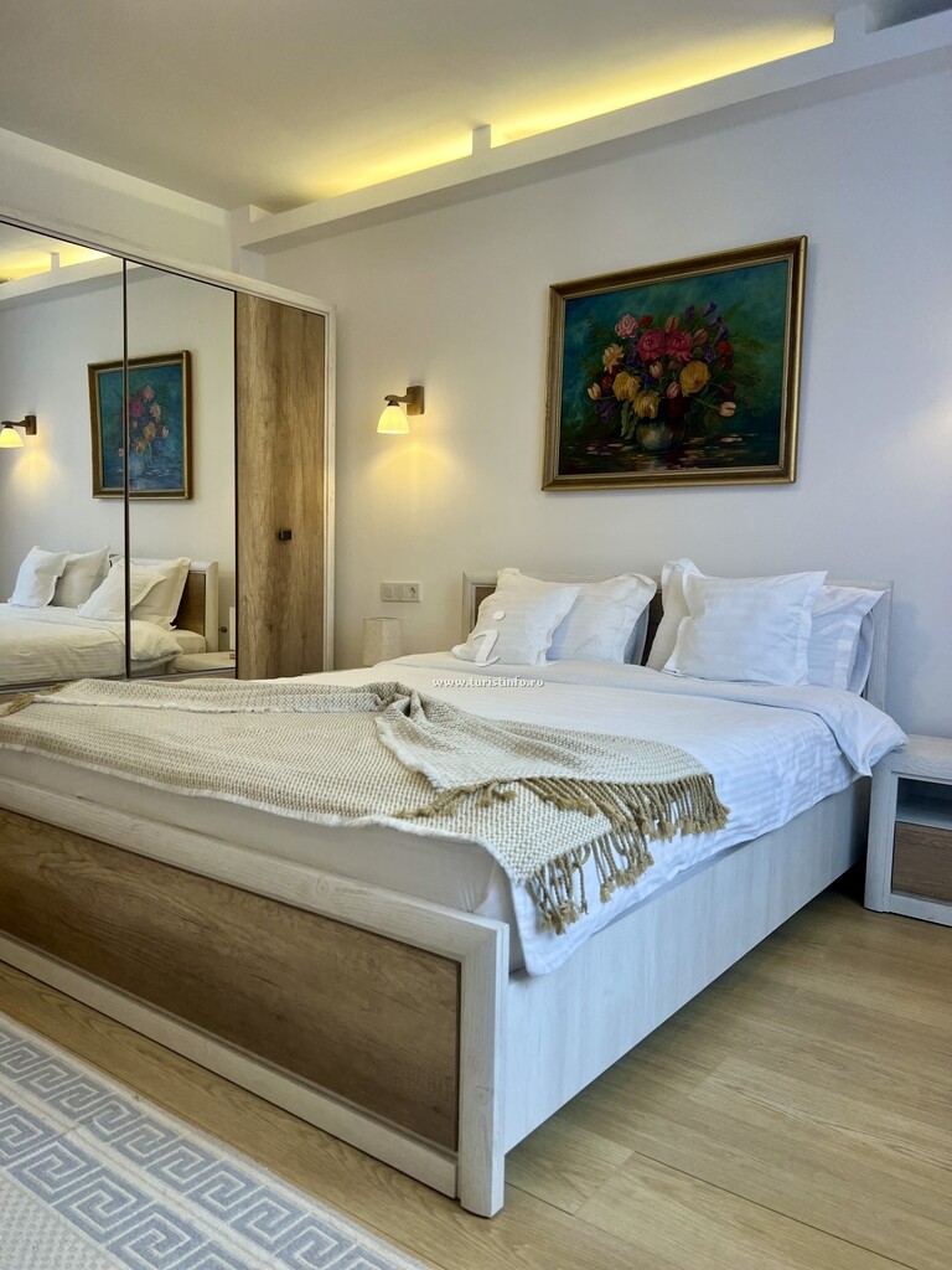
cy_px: 635
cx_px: 476
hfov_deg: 53.1
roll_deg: -1.2
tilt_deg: -3.4
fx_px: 953
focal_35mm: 26
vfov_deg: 67.3
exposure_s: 1/145
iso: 32
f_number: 1.5
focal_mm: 5.7
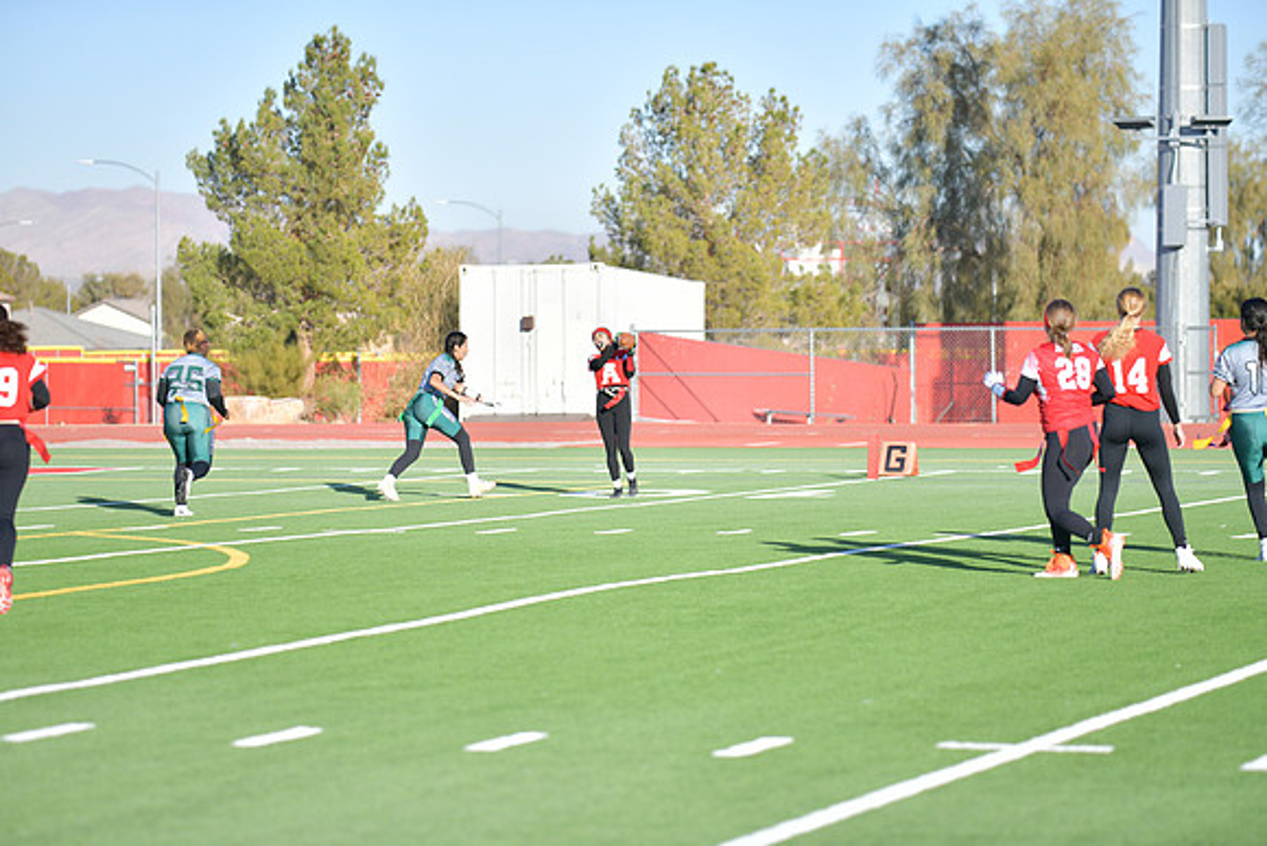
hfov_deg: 14.7
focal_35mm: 140
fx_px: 4928
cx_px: 634
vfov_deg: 9.8
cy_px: 423
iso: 64
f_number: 2.8
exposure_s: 1/800
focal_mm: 140
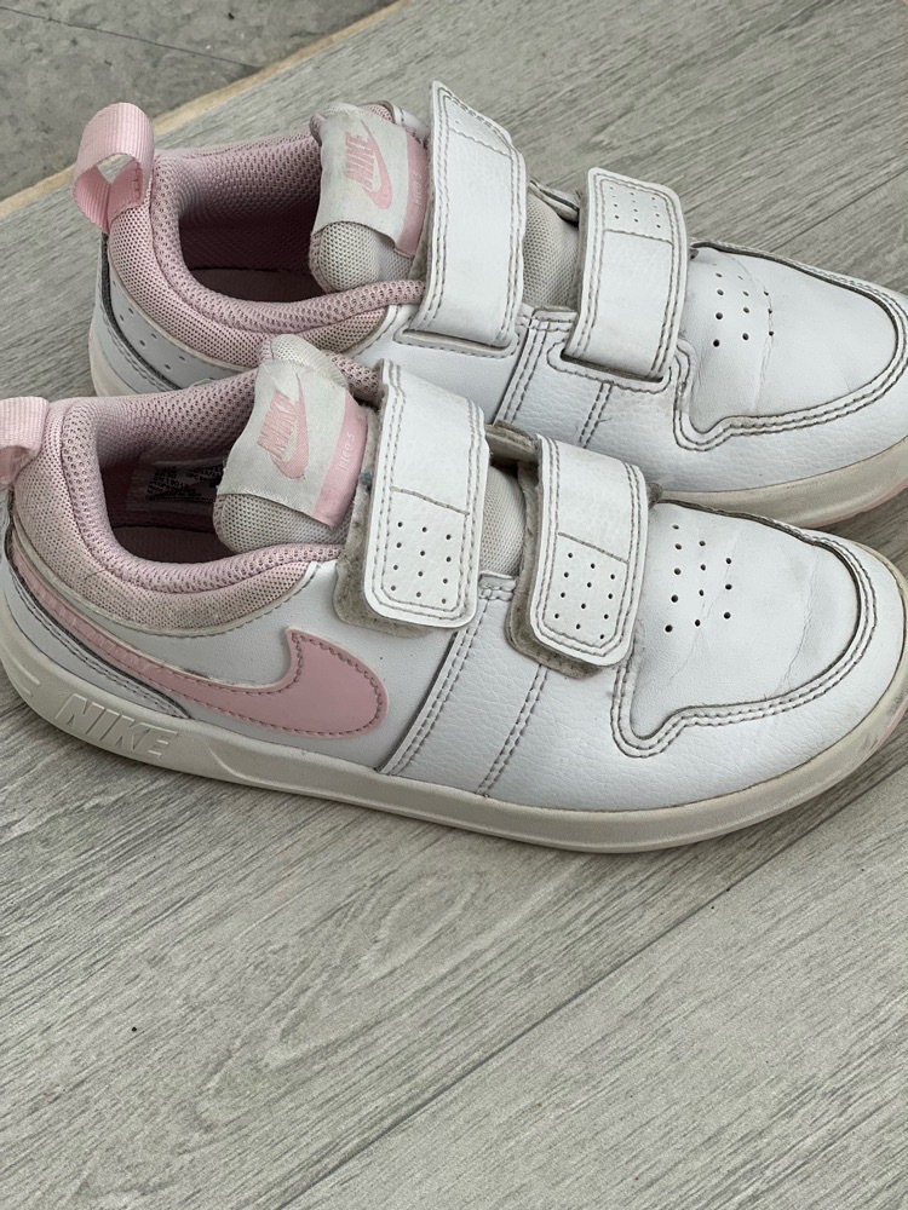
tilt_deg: -54.4
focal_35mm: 77
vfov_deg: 25.3
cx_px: 454
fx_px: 2693
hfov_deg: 19.1
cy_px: 605
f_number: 2.8
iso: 50
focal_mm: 9
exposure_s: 1/121
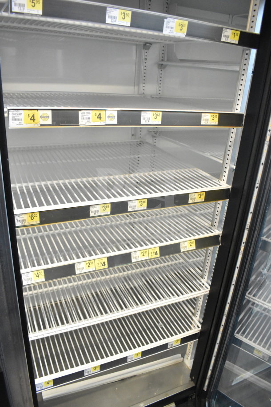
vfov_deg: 67.4
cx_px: 136
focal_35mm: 27
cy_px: 204
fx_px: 305
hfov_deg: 47.9
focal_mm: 18
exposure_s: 1/125
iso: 6400
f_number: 5.6
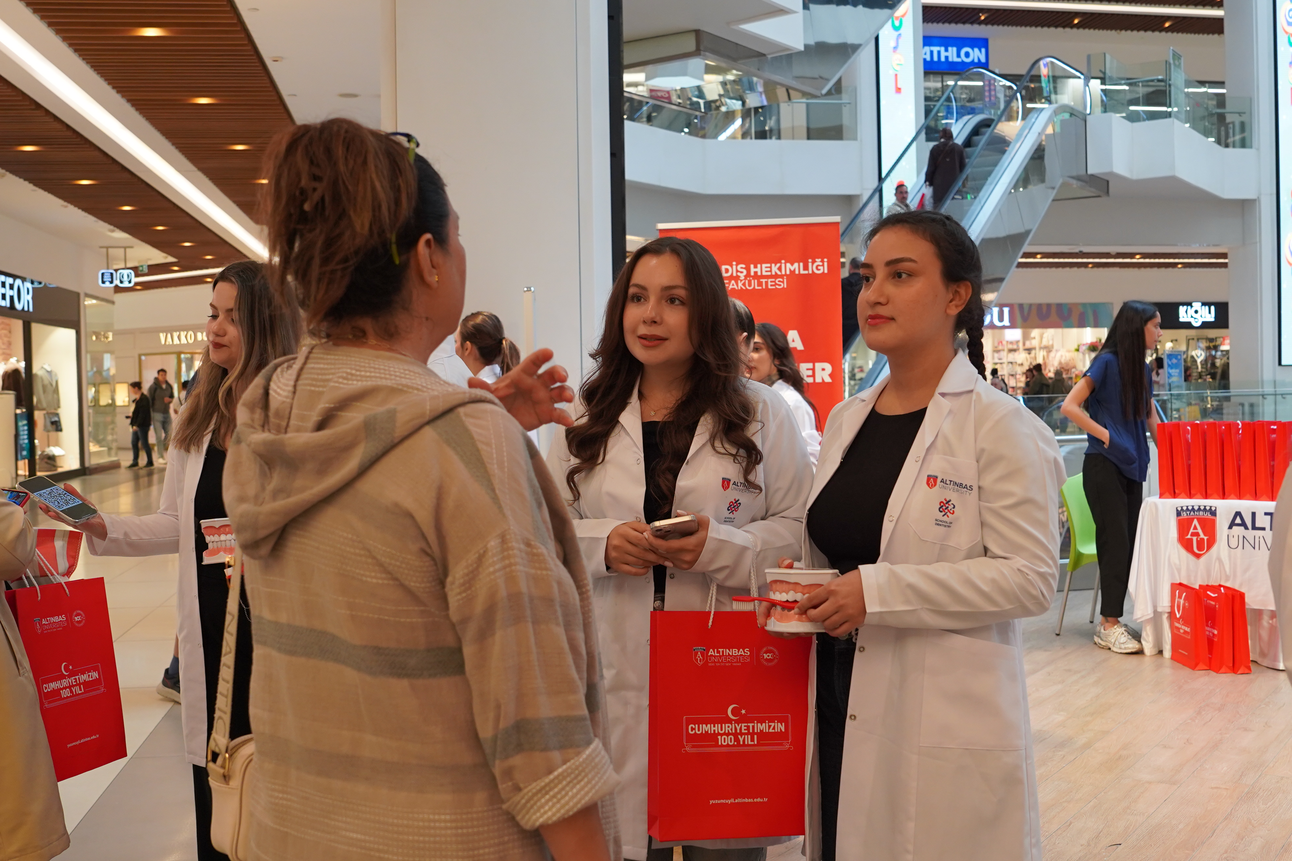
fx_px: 1292
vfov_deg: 36.9
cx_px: 646
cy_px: 430
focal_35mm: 36
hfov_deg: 53.1
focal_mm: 24
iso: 1000
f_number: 4
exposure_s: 1/160
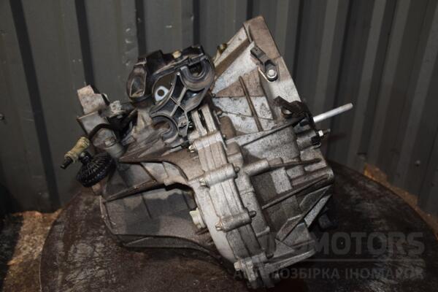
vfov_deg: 36.9
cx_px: 219
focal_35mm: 36
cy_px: 146
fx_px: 438
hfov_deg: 53.1
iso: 800
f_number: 5
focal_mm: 24
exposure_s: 1/60
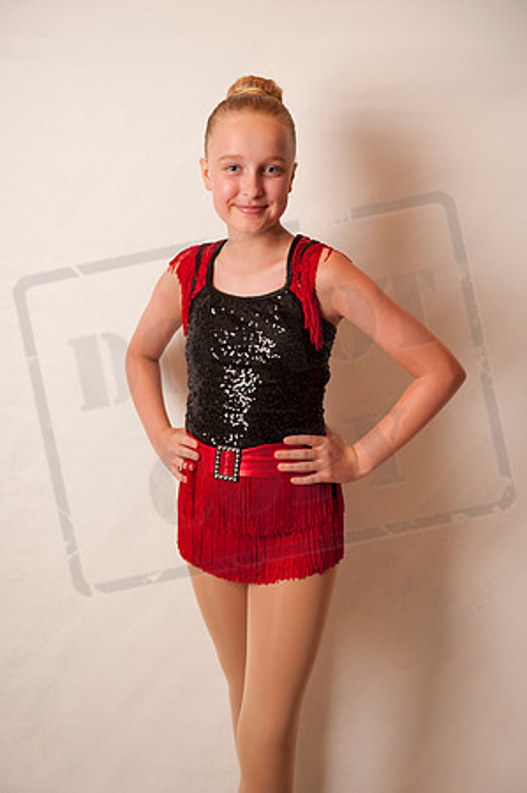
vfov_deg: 35.7
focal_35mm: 56
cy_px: 396
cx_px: 264
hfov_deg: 24.1
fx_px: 1232
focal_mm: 56
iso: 100
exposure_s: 1/160
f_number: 4
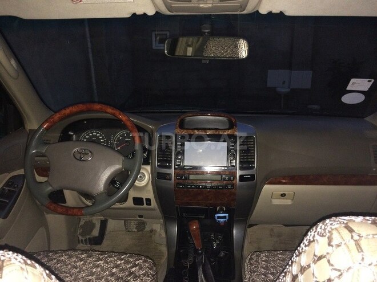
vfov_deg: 48.2
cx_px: 188
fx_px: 316
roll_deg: +2.7
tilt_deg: -15.6
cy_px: 141
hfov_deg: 61.7
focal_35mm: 29
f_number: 2.2
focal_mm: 4.15
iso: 320
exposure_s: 1/17
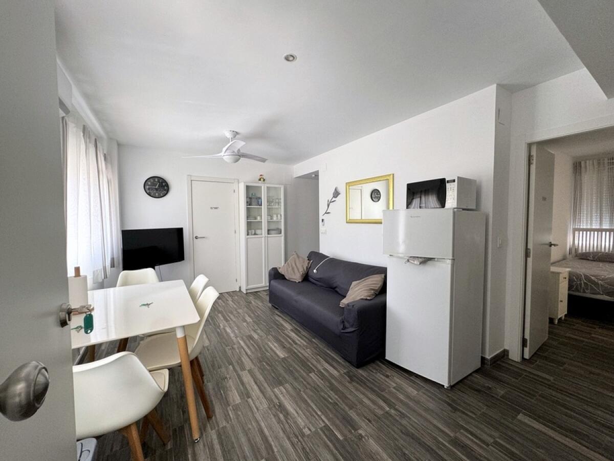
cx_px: 307
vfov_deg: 85.7
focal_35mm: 14
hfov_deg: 102.1
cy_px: 230
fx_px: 248
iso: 125
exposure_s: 1/99
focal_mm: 2.22
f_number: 2.2
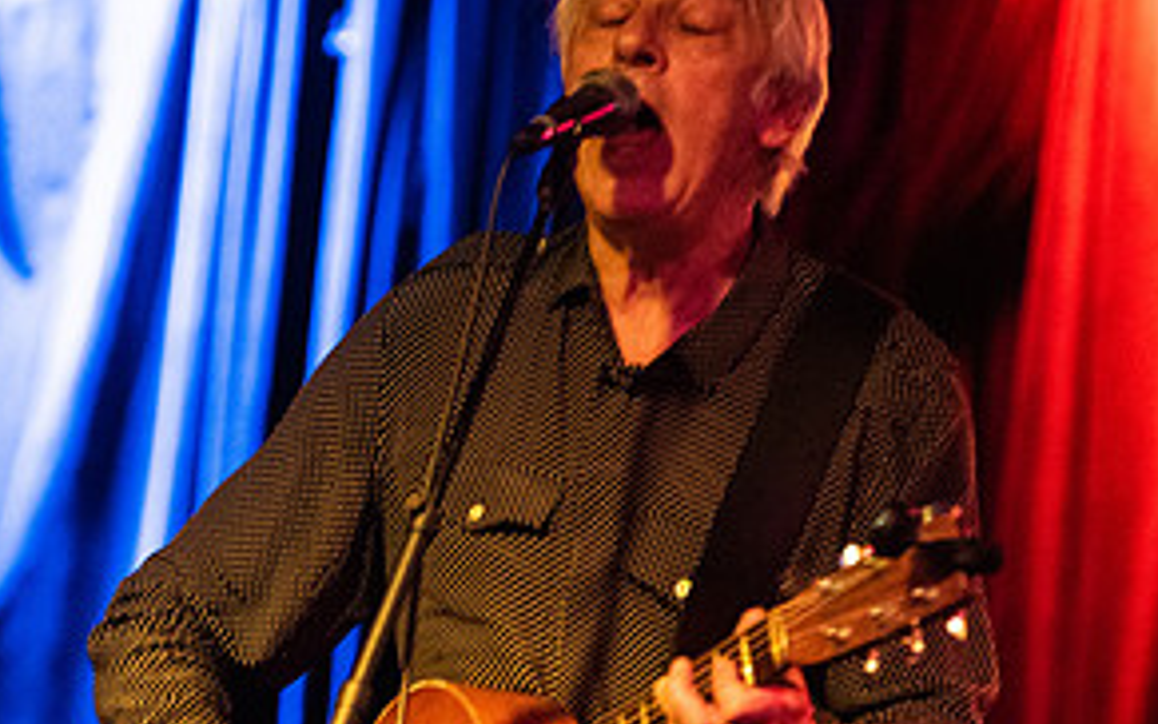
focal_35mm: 445
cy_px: 373
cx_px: 521
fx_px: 14047
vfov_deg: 3.0
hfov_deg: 4.7
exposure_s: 1/50
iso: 3200
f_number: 3.2
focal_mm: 200
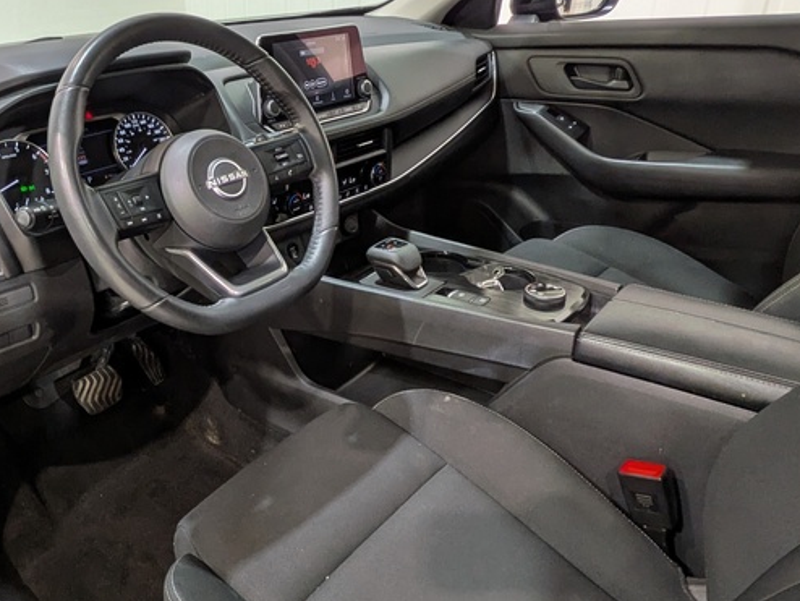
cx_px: 254
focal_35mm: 29
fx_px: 671
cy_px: 283
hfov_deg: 59.9
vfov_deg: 48.2
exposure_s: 1/24
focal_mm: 1.83
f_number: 2.2
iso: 62
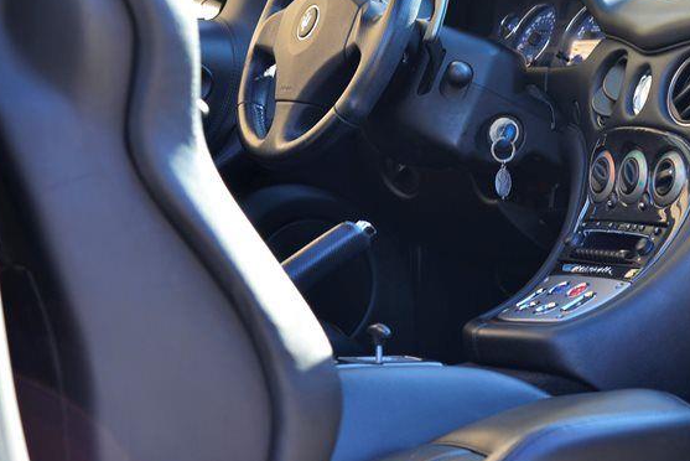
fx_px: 2704
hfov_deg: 14.5
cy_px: 241
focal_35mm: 141
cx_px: 556
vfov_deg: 9.7
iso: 250
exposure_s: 1/100
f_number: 5
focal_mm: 82
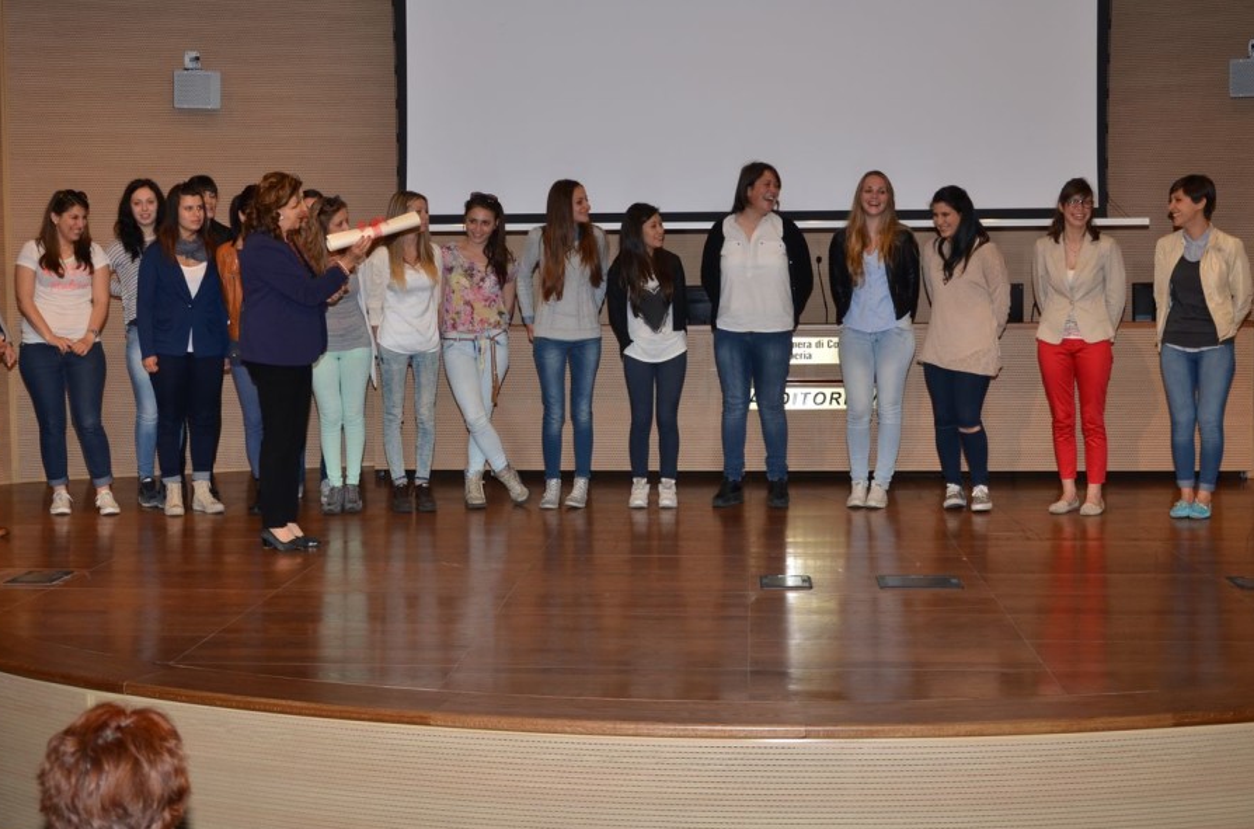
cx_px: 609
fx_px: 1911
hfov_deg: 36.3
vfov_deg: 24.5
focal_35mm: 55
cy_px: 372
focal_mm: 32
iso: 400
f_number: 5.6
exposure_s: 1/60
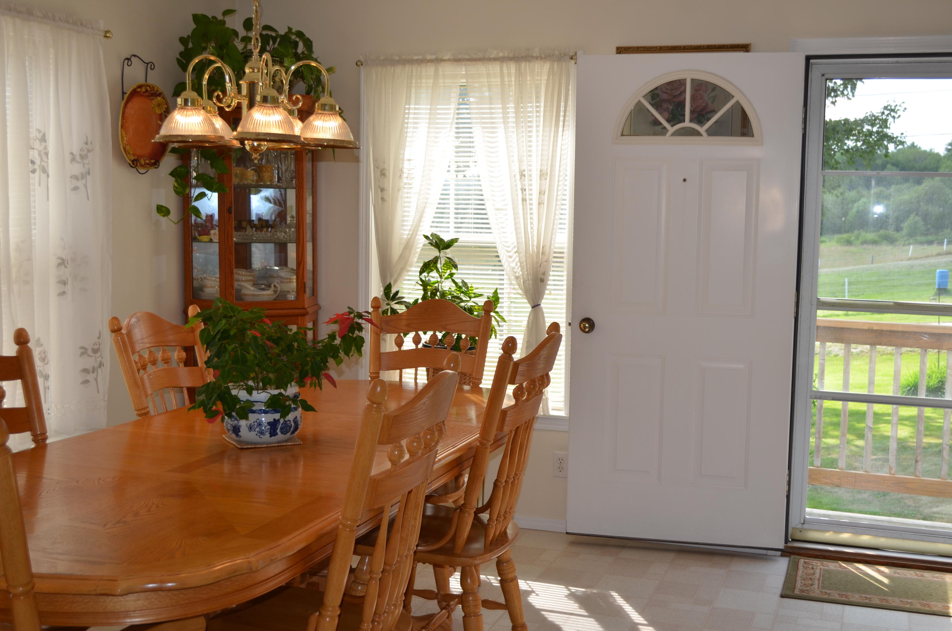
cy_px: 316
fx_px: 1108
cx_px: 476
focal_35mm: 42
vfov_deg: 31.8
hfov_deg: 46.5
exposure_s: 1/125
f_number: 4.5
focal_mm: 28
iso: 220
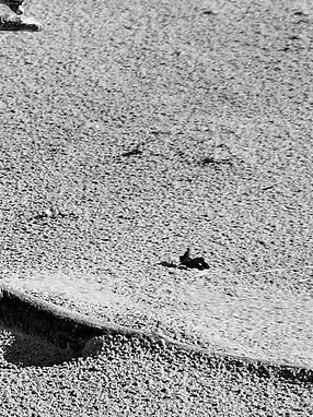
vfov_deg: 4.1
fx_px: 5842
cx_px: -703
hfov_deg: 3.0
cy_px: 406
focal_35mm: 484
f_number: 5.6
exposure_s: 1/1000
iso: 100
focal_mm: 80
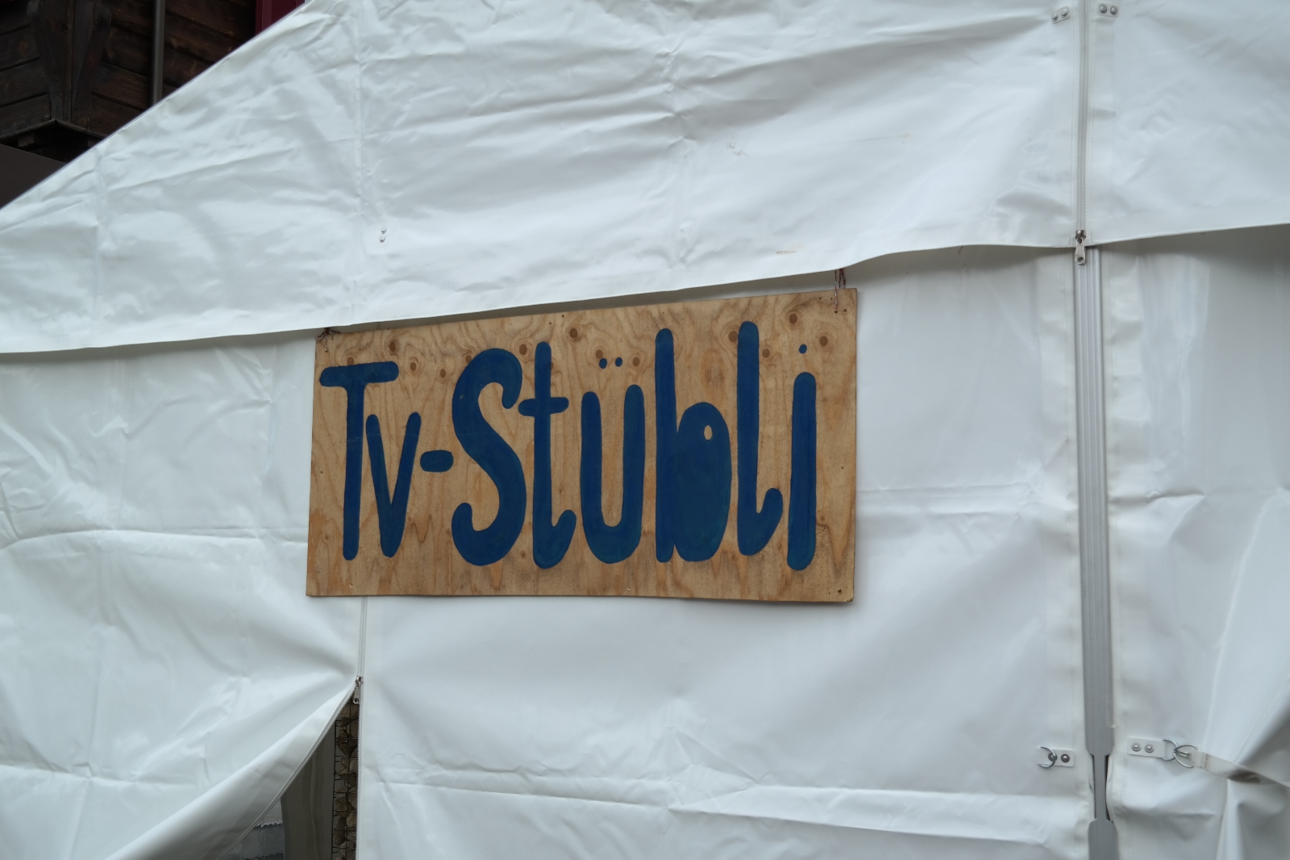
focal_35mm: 44
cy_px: 430
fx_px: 1576
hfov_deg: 44.5
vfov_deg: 30.5
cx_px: 645
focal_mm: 29
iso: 100
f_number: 5.6
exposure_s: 1/250
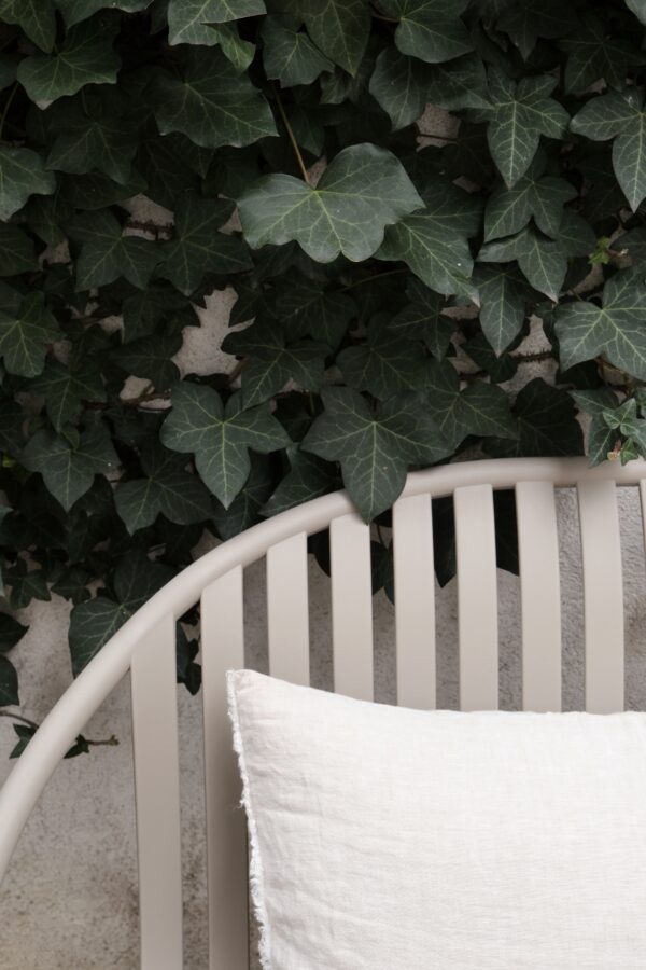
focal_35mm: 51
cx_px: 323
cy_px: 485
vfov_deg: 38.9
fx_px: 1373
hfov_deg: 26.5
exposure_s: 1/56
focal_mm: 34.2
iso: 125
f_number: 4
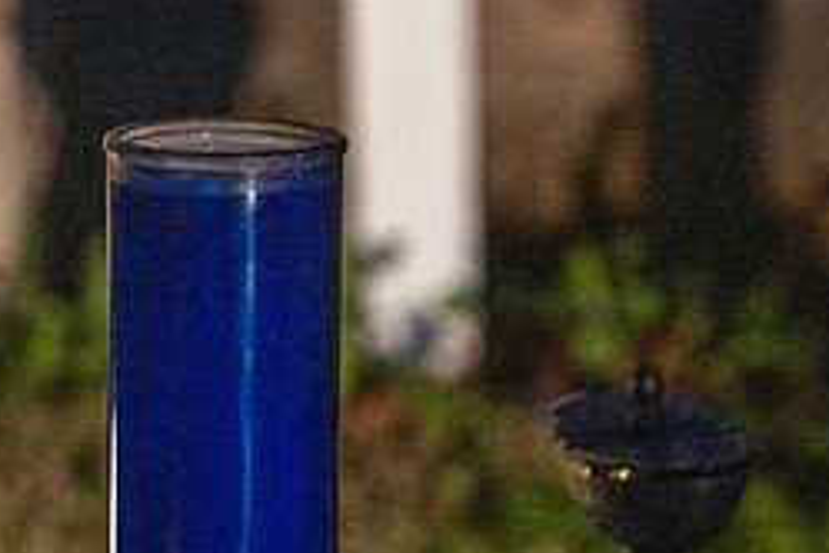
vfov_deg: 4.4
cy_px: 505
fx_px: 7230
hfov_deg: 6.6
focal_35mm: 314
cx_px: 113
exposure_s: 1/30
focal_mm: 135
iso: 6400
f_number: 6.3
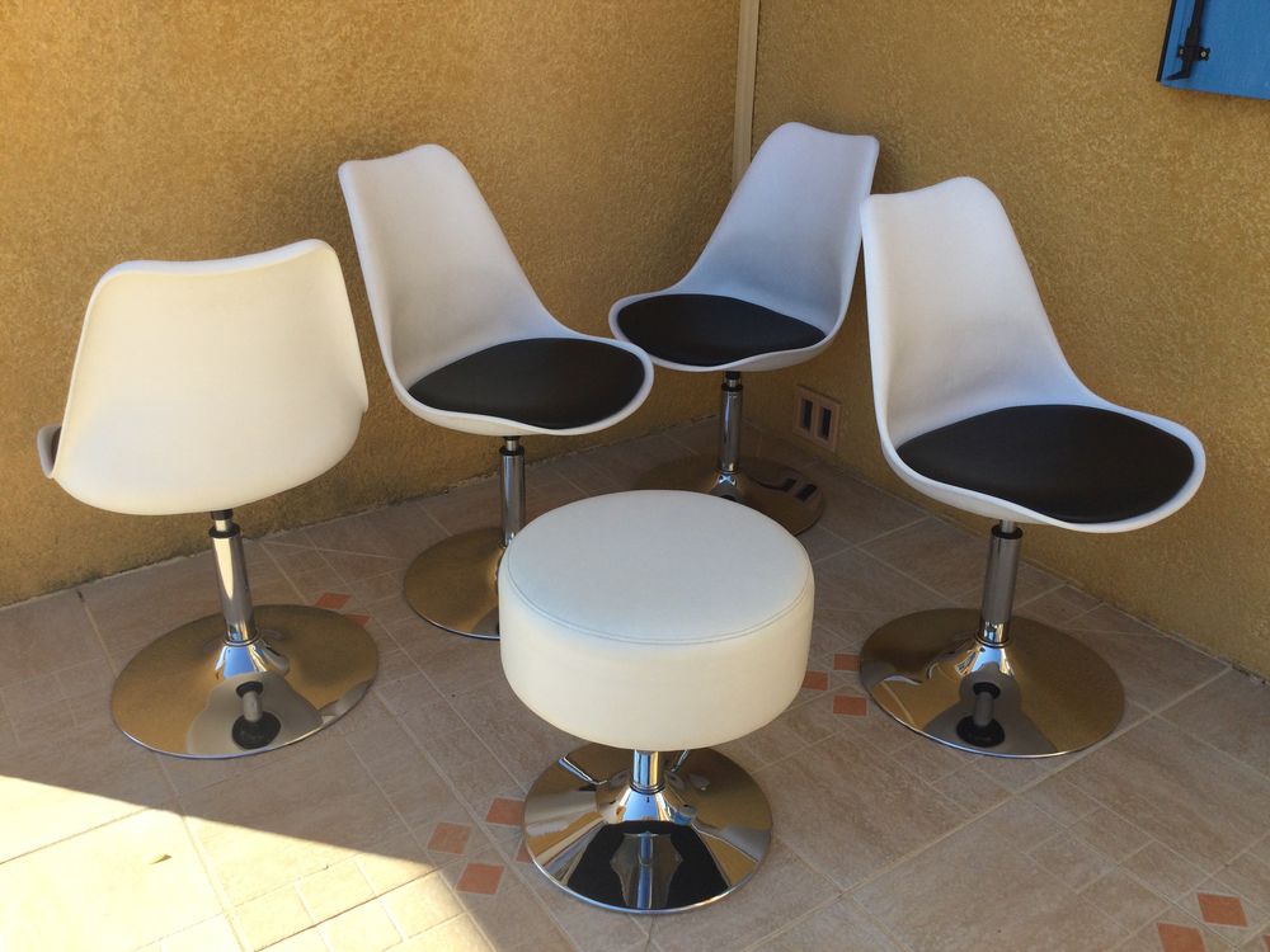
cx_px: 635
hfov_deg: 58.4
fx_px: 1137
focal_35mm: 31
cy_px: 476
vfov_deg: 45.4
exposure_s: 1/466
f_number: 2.4
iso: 25
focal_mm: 3.3
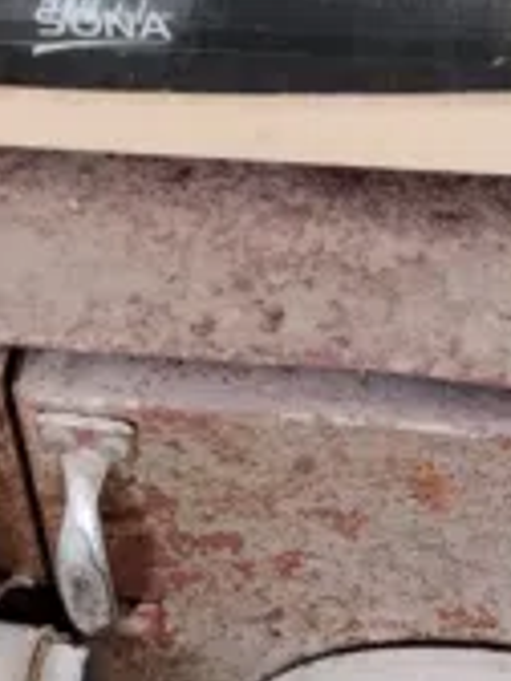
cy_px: 8
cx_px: 101
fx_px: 1358
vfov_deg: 26.7
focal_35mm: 69
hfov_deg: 21.1
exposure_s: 1/33
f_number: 1.8
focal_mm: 4.22
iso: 250
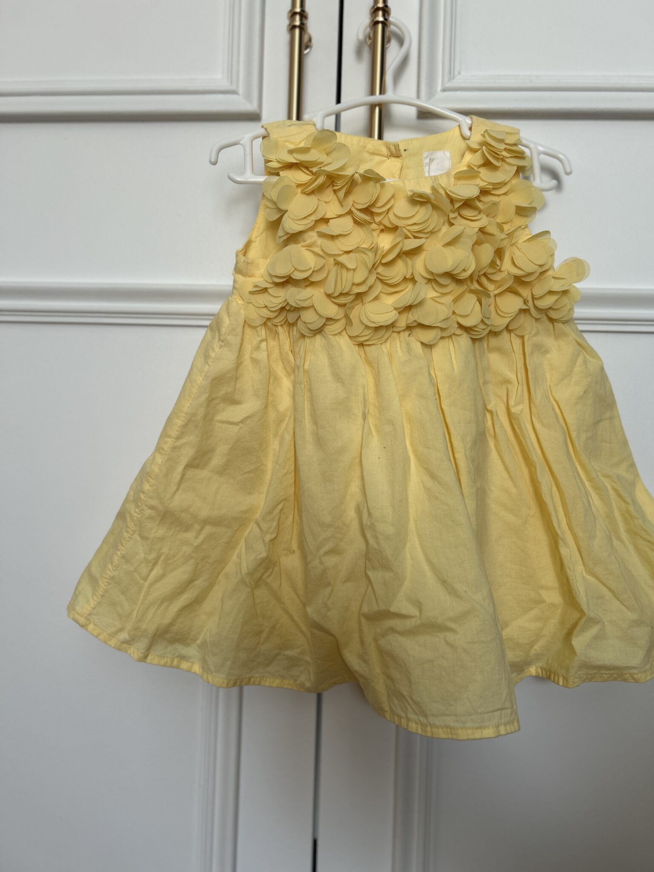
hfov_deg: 53.1
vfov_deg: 67.3
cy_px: 436
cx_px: 327
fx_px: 655
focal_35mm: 26
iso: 32
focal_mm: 5.7
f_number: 1.5
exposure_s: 1/123
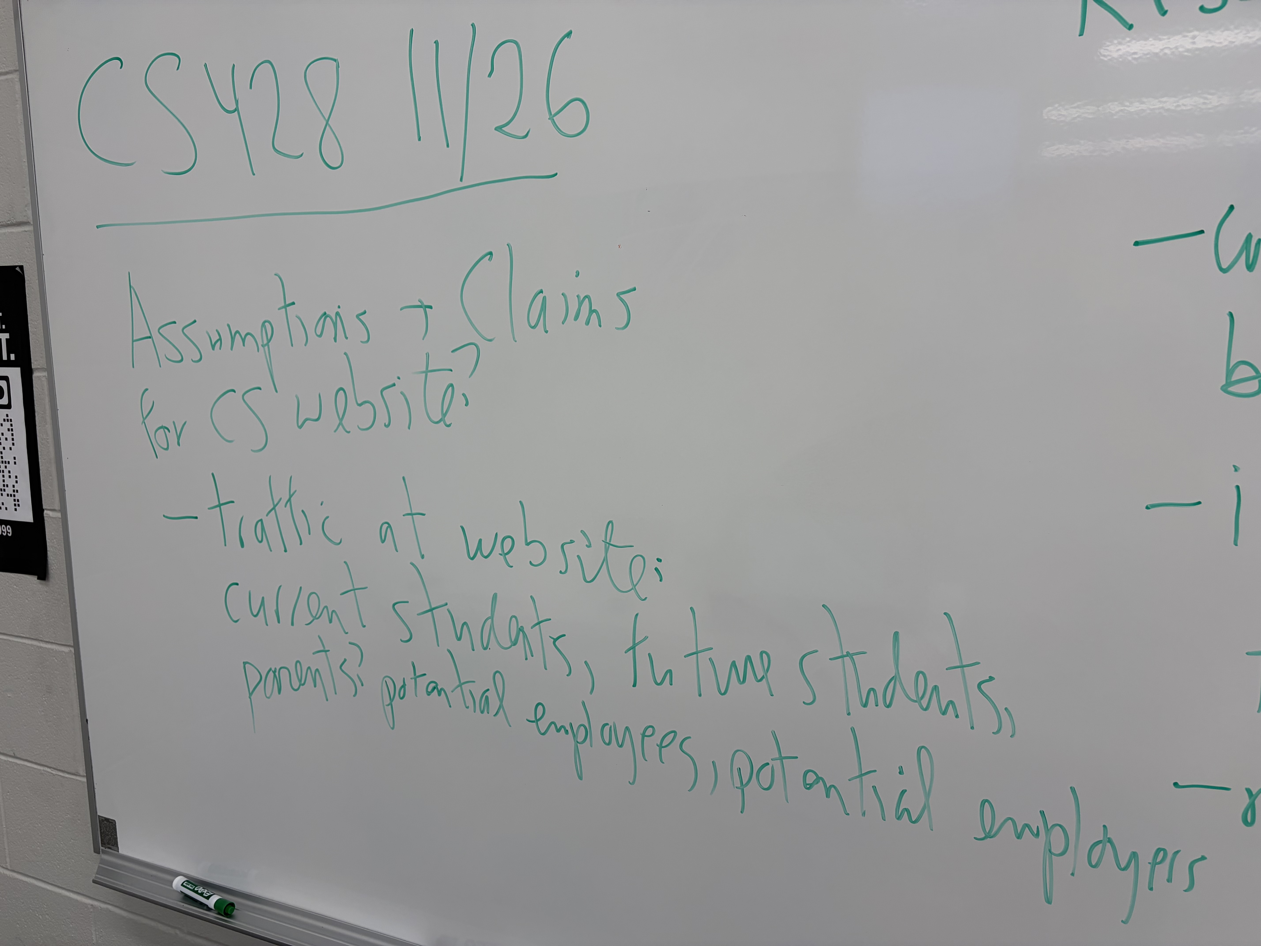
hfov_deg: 67.3
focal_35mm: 26
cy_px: 473
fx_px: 947
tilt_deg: -8.0
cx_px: 630
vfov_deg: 53.1
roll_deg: +1.0
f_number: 1.6
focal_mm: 5.96
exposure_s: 1/120
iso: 40
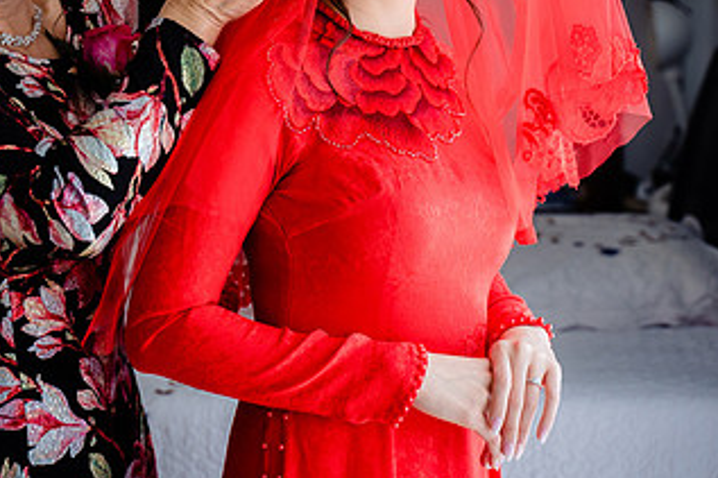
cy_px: 58
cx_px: 242
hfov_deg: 21.0
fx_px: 1934
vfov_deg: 14.0
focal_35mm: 97
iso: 250
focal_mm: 53
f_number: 3.5
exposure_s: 1/200
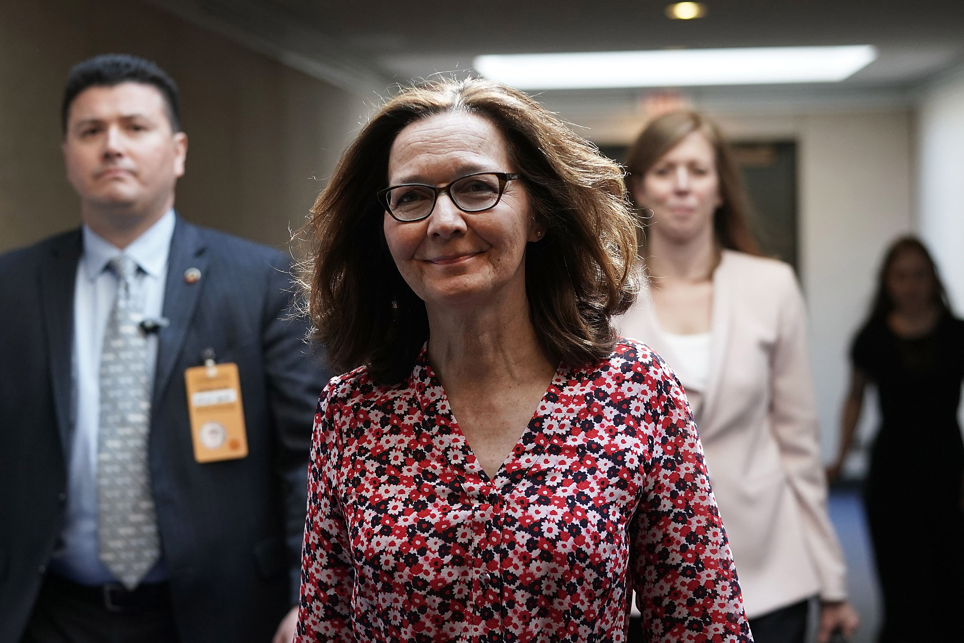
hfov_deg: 39.6
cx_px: 482
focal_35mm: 50
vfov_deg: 27.0
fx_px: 1339
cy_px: 322
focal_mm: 50
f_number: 2
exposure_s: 1/1250
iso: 1250
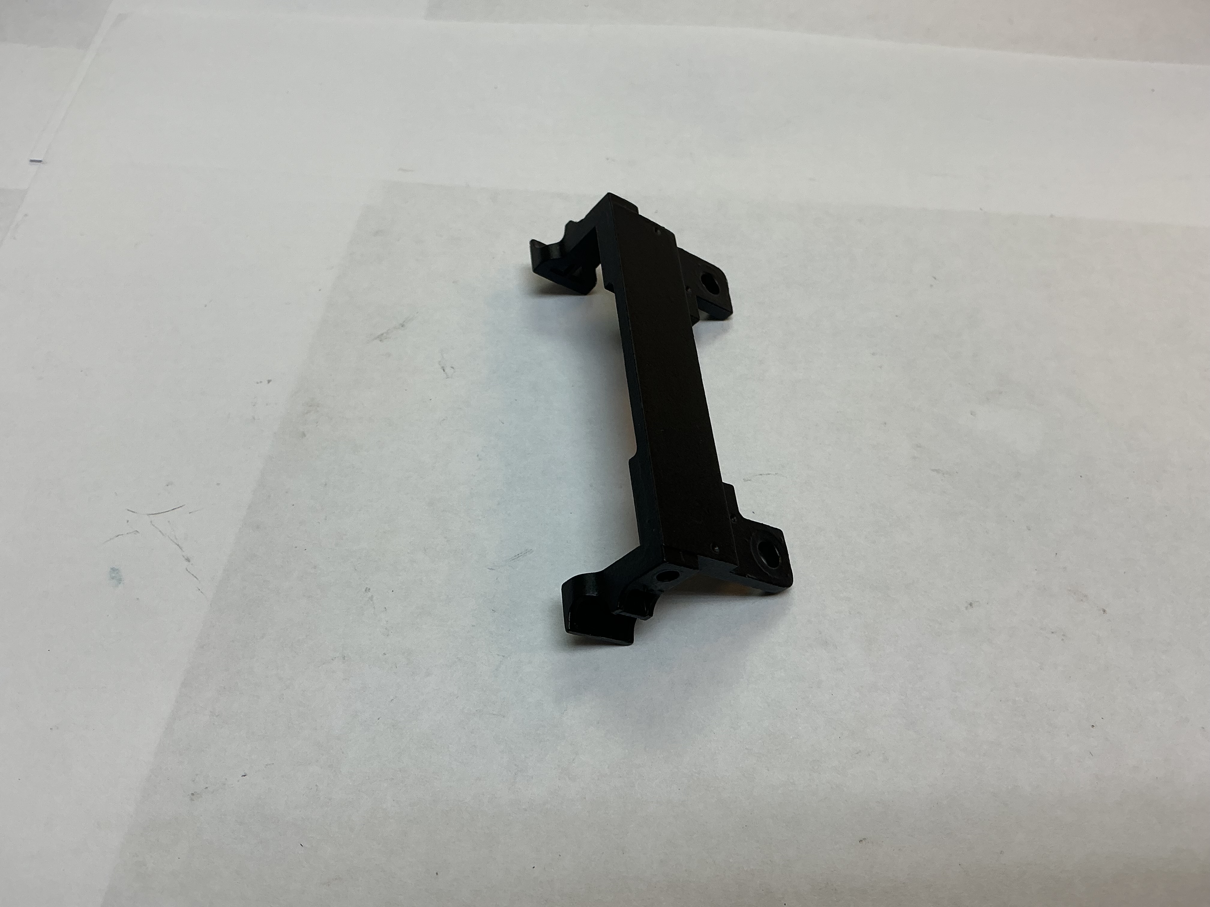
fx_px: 1014
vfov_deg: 48.2
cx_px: 605
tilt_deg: -58.2
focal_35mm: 29
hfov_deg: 61.7
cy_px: 454
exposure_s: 1/100
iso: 20
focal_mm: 3
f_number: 1.8
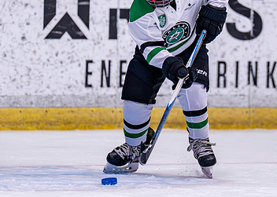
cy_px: 61
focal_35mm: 578
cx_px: 193
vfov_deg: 2.5
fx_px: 4545
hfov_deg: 3.5
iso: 2500
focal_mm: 200
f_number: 2.8
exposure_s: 1/1250
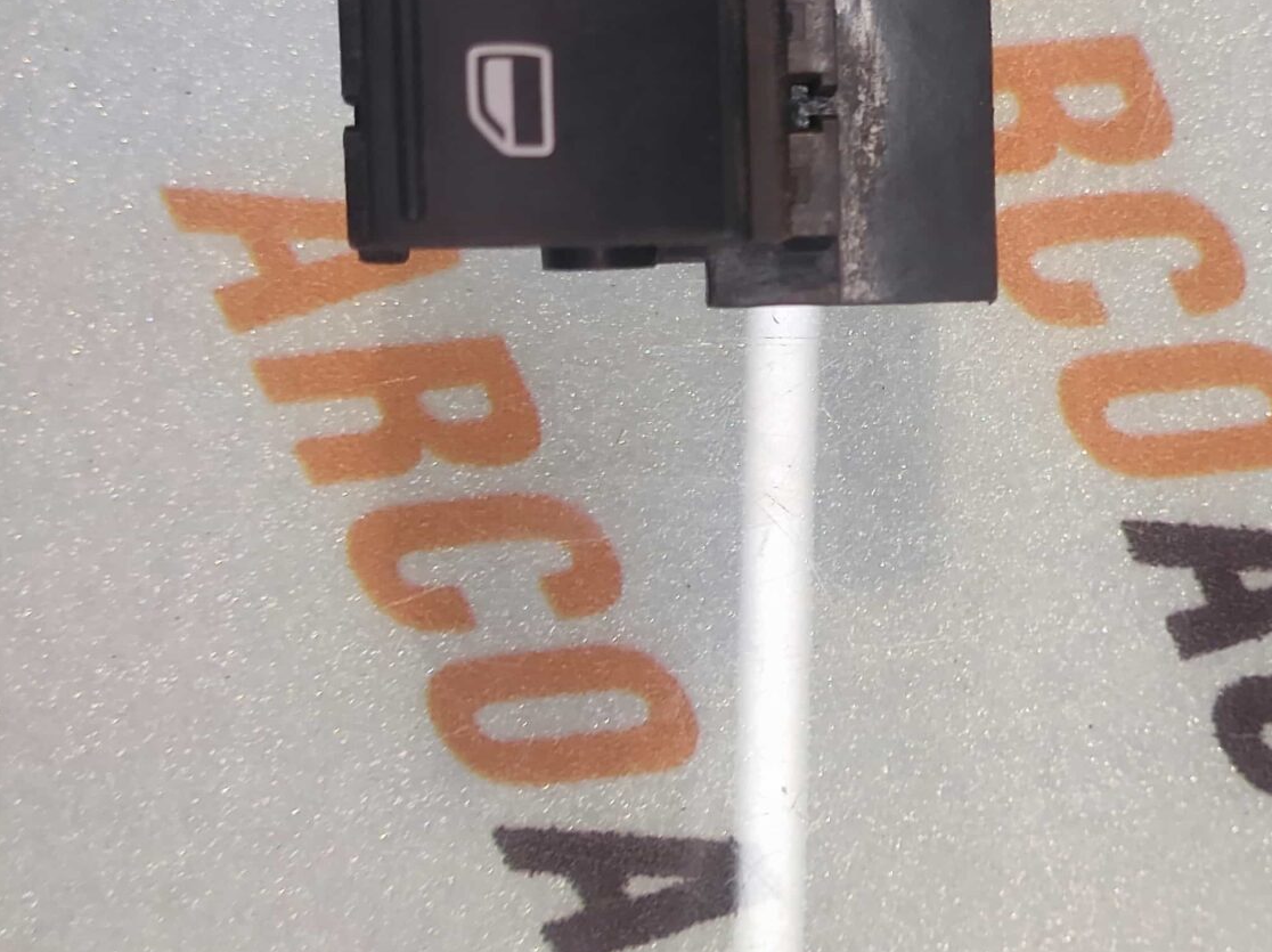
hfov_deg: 46.7
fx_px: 1432
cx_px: 907
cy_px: 322
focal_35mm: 39
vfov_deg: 36.4
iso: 107
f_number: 1.79
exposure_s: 1/33
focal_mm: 4.74
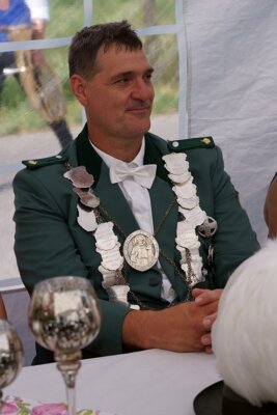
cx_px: 138
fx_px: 1003
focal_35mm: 87
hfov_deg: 15.7
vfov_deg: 23.4
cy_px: 208
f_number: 6.3
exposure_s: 1/250
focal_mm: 87
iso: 100
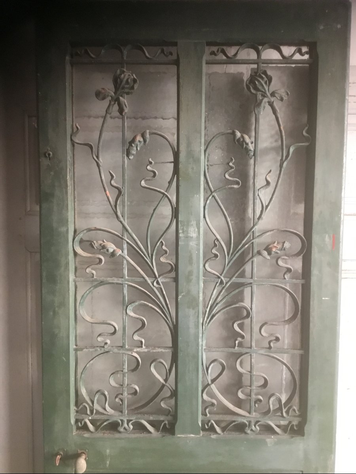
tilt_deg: -11.1
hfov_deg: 45.4
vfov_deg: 58.4
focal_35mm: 31
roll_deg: -1.2
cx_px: 178
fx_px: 425
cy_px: 237
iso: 200
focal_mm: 3.3
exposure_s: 1/33
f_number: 2.4
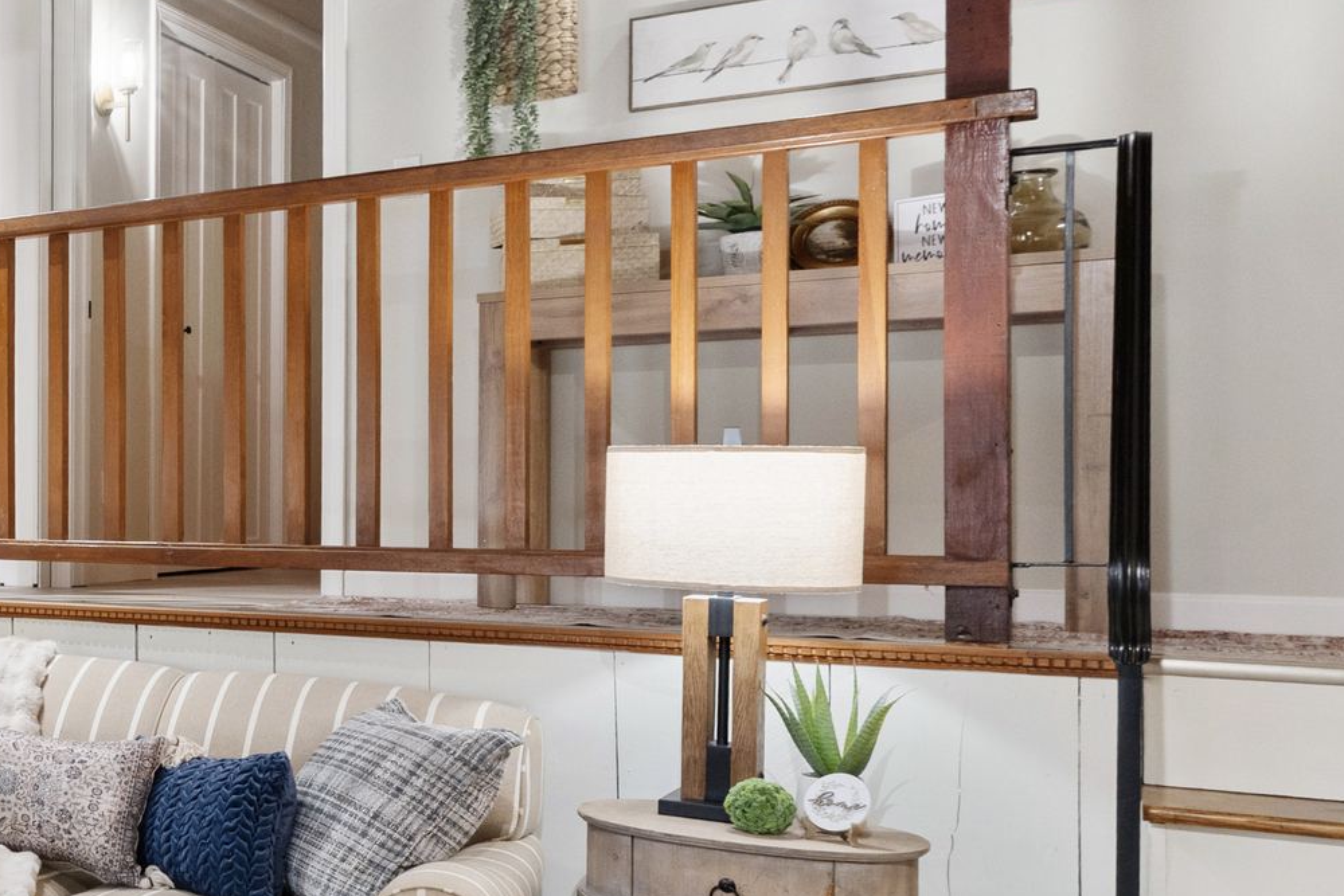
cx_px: -469
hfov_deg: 32.2
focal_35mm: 43
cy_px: 548
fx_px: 1605
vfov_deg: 31.1
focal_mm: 14
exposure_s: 1/5
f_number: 8
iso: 800
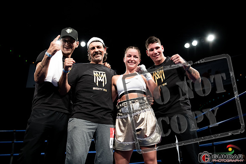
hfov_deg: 55.8
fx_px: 232
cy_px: 82
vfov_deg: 38.9
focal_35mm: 34
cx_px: 123
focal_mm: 34
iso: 1600
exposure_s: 1/800
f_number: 2.8
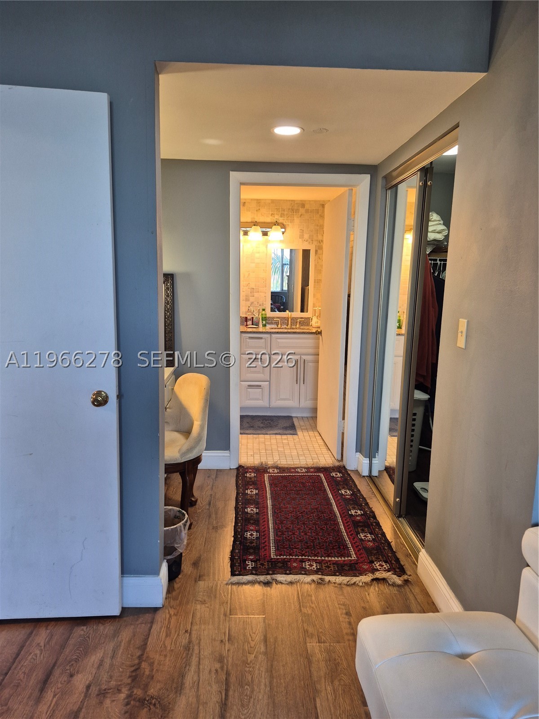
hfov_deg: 58.9
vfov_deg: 73.9
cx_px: 270
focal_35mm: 23
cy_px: 360
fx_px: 478
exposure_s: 1/120
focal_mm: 5.4
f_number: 1.8
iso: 100
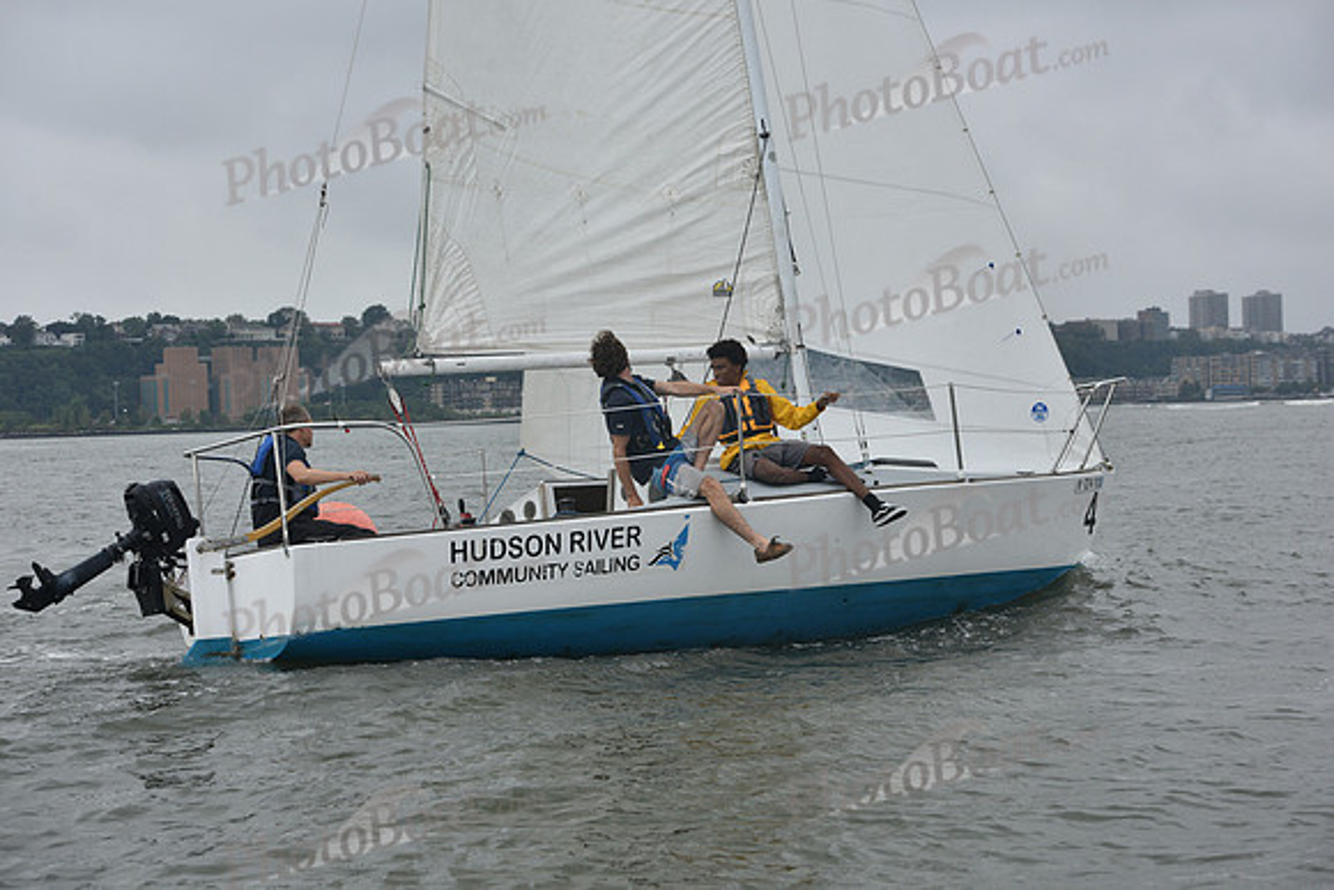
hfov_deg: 28.8
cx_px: 667
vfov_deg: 19.5
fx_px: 2594
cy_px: 445
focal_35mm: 70
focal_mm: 70
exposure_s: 1/800
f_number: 6.3
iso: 400
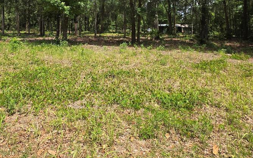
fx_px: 145
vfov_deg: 52.3
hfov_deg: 81.8
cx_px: 110
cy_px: 24
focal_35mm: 21
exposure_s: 1/771
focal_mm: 1.7
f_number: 2.2
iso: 25
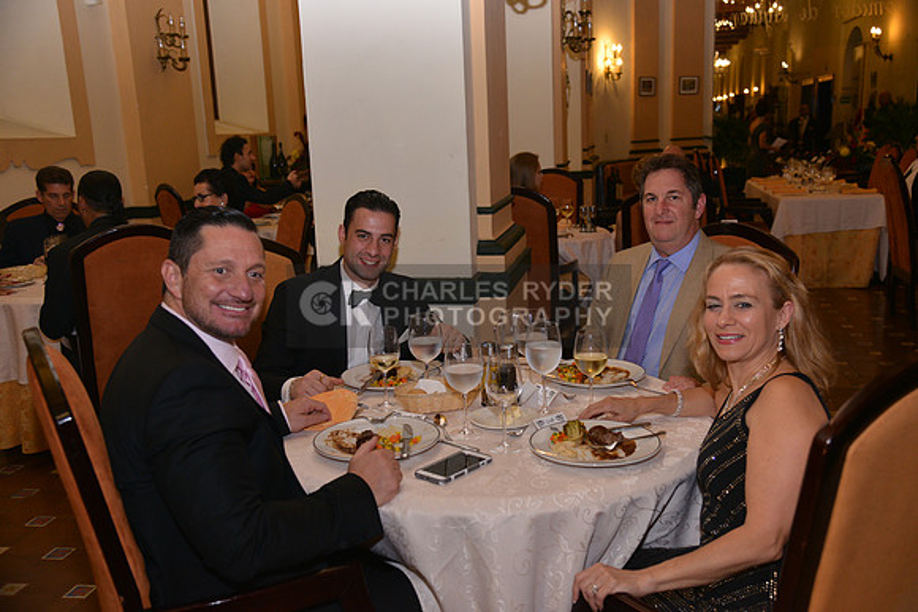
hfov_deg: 54.4
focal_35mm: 35
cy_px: 306
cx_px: 459
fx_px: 893
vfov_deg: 37.9
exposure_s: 1/250
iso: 1000
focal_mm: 35
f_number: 4.5
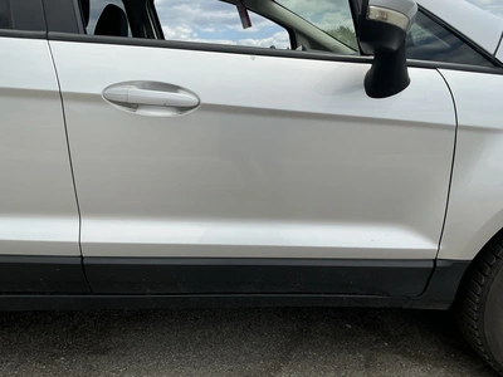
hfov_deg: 63.4
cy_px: 188
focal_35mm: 28
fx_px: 407
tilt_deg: -12.7
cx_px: 252
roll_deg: +1.3
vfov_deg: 49.7
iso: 25
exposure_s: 1/2058
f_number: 1.8
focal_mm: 3
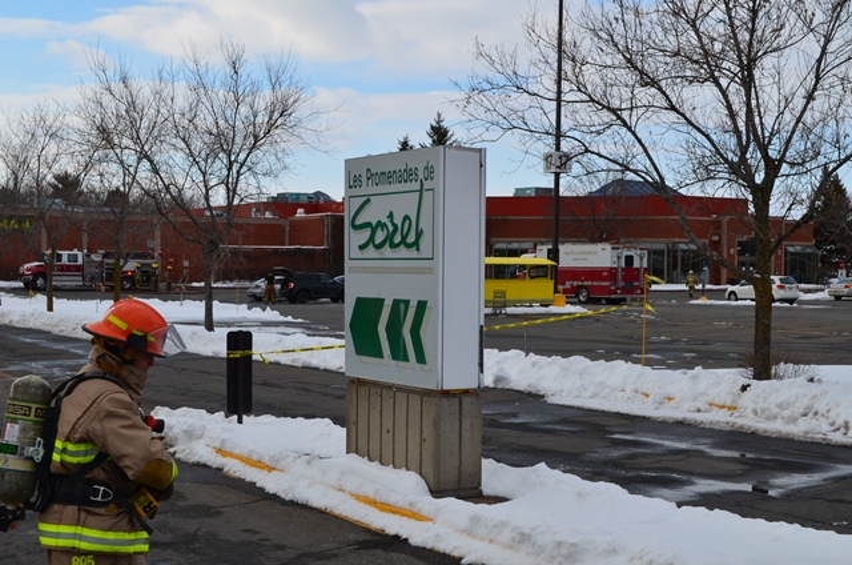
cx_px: 426
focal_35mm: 52
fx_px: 1240
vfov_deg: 25.6
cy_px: 282
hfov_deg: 37.9
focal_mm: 35
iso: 100
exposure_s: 1/160
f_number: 11
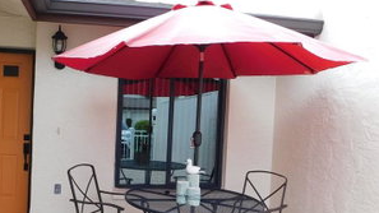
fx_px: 362
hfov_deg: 54.8
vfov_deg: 32.7
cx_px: 146
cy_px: 129
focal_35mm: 36
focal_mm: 4
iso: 125
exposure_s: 1/400
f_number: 3
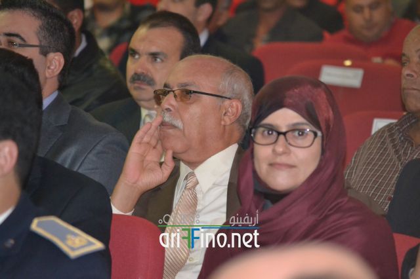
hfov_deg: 7.6
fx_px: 3148
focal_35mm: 270
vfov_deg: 5.1
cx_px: 210
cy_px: 140
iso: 3200
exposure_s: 1/60
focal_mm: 180
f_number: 5.6
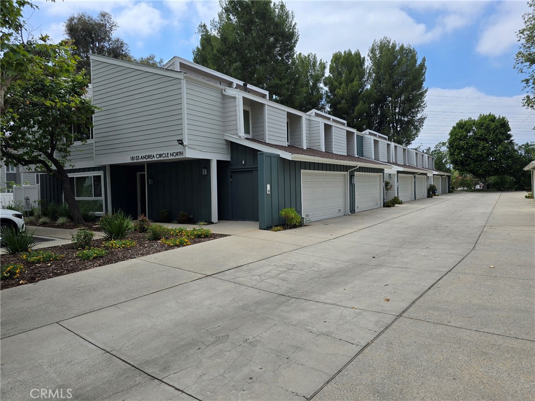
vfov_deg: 58.9
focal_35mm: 23
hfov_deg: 73.9
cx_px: 268
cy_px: 200
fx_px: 355
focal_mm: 6.3
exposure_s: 1/1000
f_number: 1.7
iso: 12
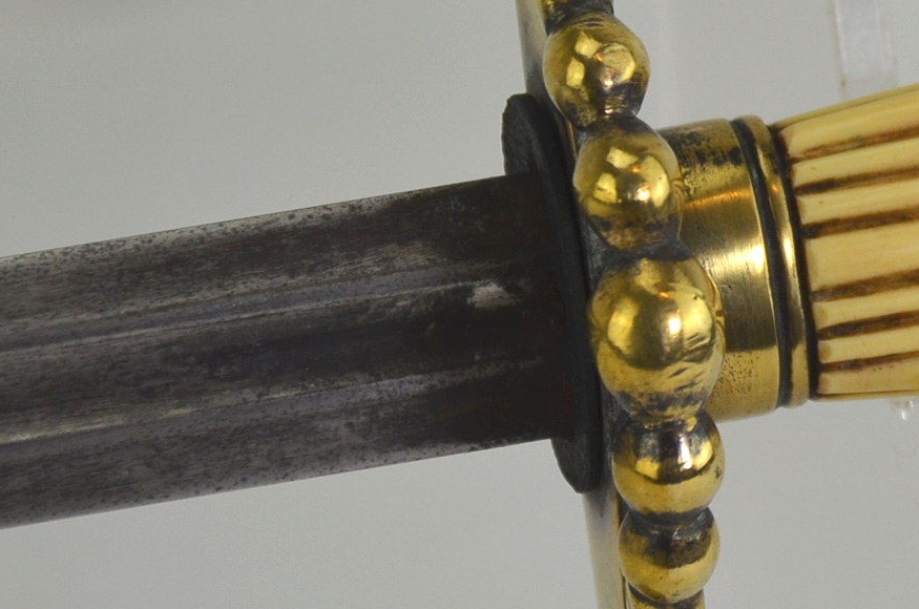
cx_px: 955
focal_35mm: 473
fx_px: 12053
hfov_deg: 4.4
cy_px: 206
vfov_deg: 2.9
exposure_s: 1/500
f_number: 5.6
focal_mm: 112
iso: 400
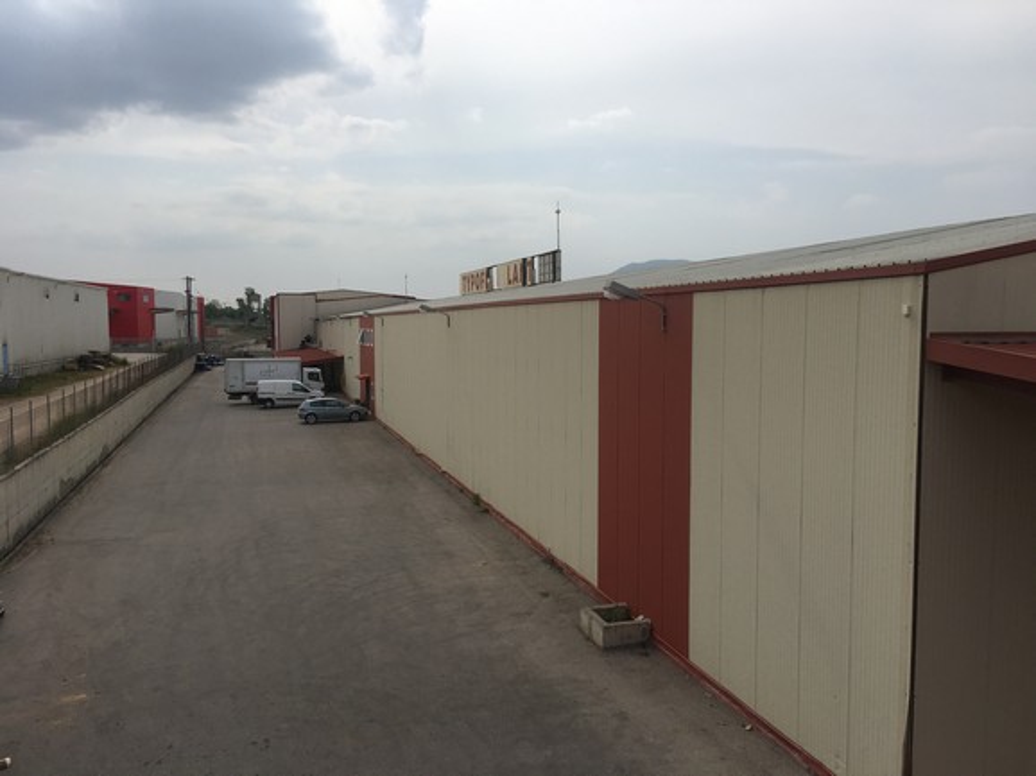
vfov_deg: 48.2
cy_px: 388
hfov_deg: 61.7
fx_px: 868
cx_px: 518
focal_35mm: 29
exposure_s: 1/2747
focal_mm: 4.15
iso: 25
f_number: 2.2
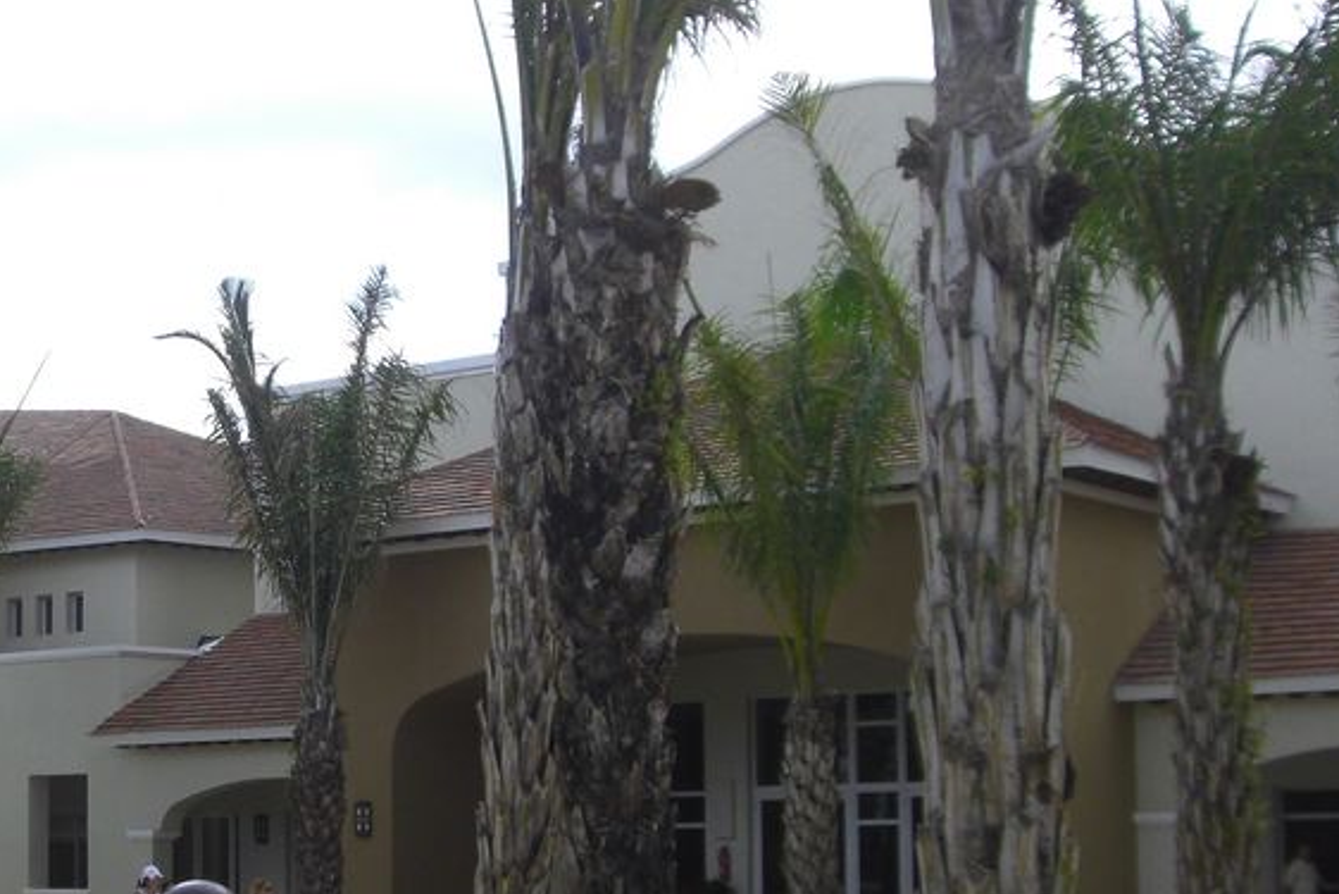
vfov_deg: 18.9
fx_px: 2679
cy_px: 608
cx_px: 224
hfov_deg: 27.4
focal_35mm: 72
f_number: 8
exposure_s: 1/100
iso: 100
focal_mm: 6.2
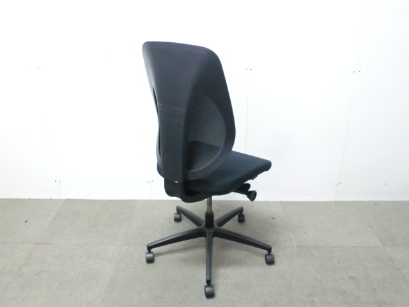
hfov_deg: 56.8
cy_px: 154
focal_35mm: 32
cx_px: 204
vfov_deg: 44.2
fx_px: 378
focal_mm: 5.8
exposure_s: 1/25
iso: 800
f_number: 3.5
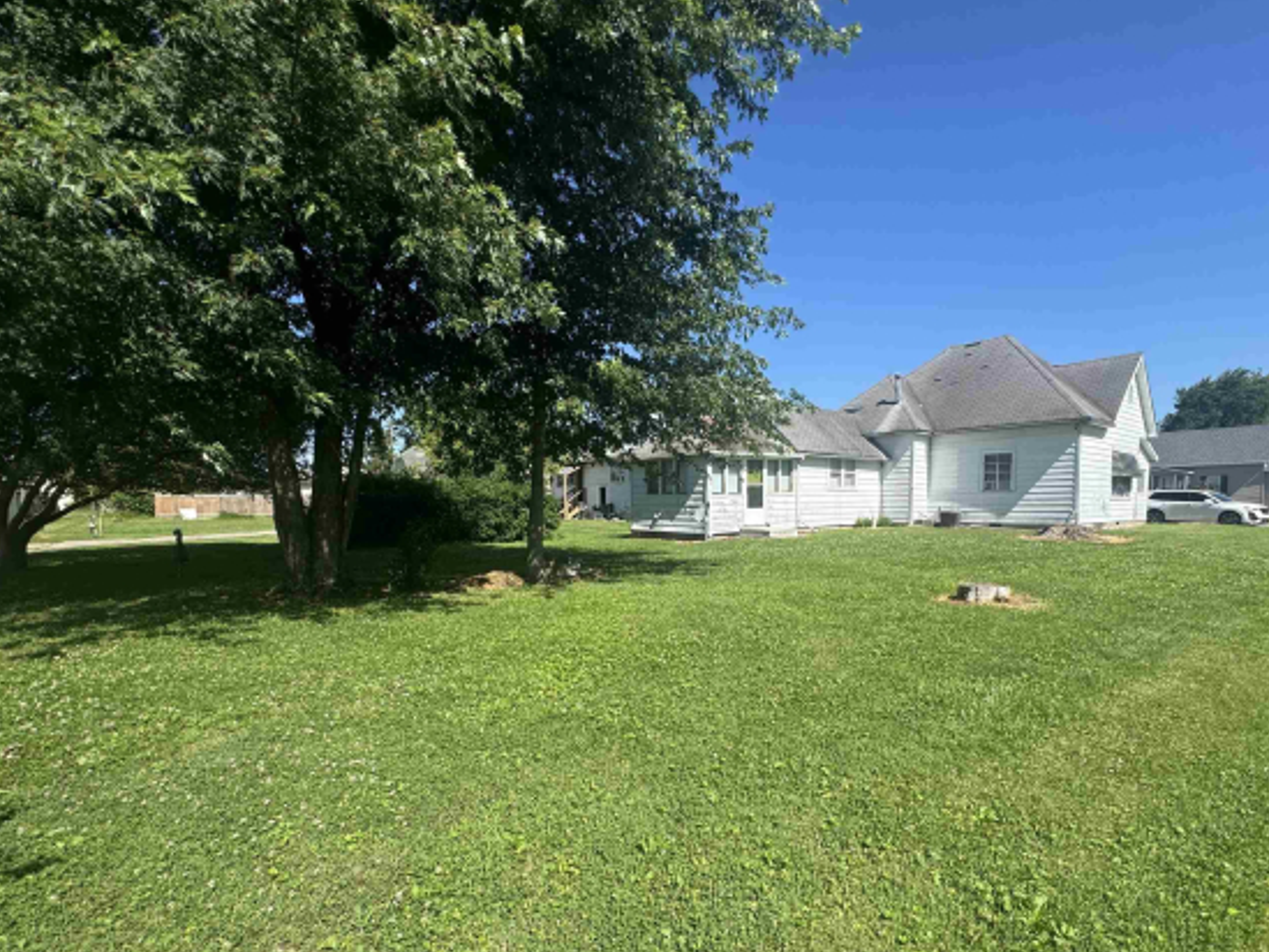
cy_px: 550
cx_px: 685
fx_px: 623
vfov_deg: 74.3
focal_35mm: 17
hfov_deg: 90.8
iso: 50
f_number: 2.2
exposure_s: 1/1370
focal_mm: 2.22
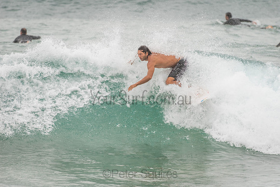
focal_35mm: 500
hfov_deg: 4.1
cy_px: 94
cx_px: 140
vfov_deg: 2.8
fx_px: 3890
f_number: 5.6
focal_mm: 500
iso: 360
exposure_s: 1/2000
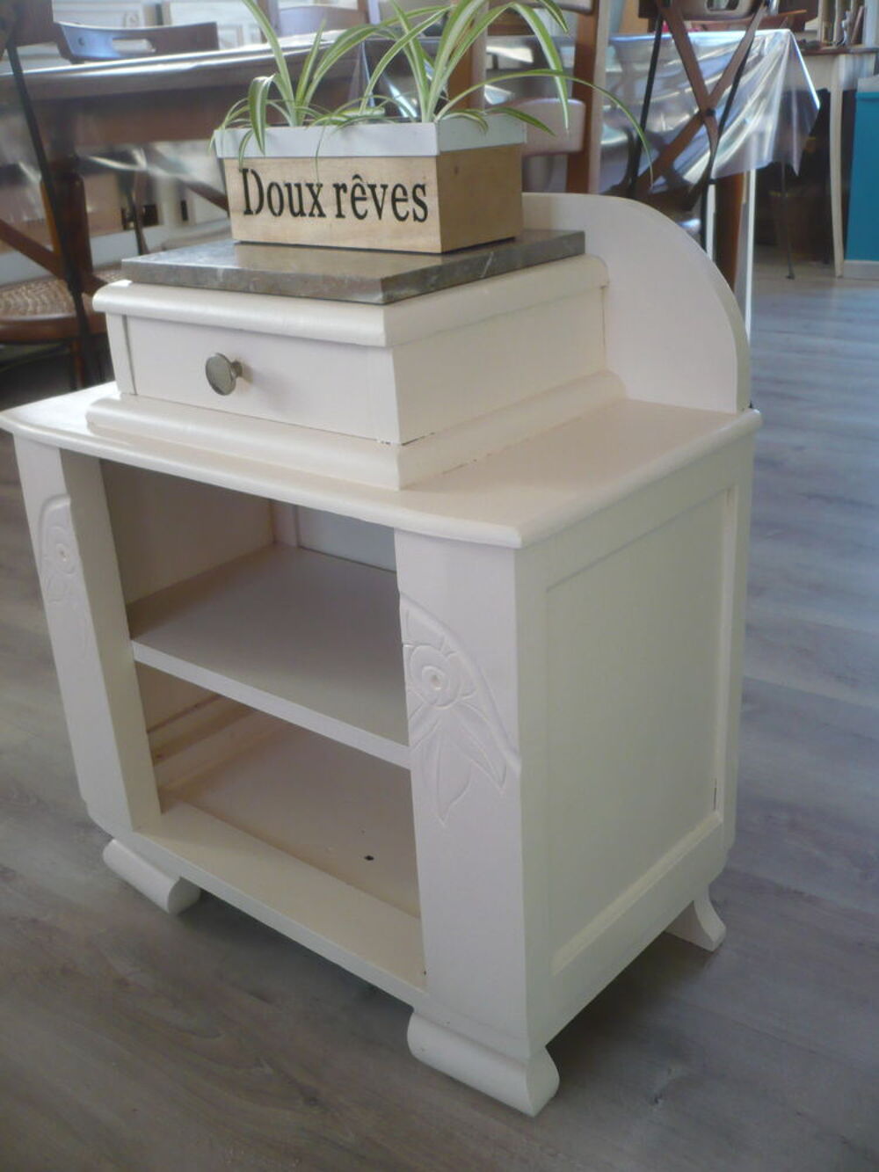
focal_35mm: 35
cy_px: 586
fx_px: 1185
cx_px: 440
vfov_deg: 52.6
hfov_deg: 40.7
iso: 200
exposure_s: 1/50
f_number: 2.8
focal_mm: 5.8
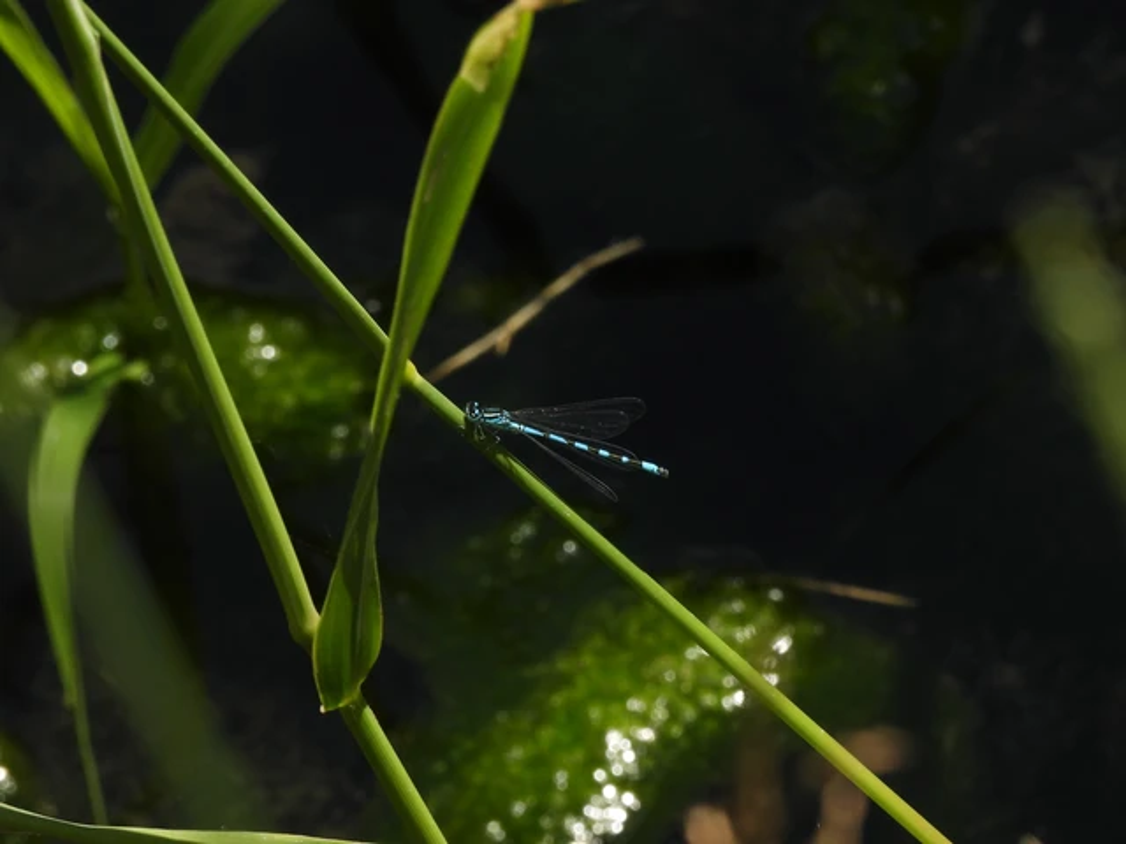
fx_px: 13011
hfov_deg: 5.0
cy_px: 422
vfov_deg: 3.7
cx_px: 563
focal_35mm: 400
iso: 100
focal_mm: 71.4
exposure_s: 1/320
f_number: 6.3
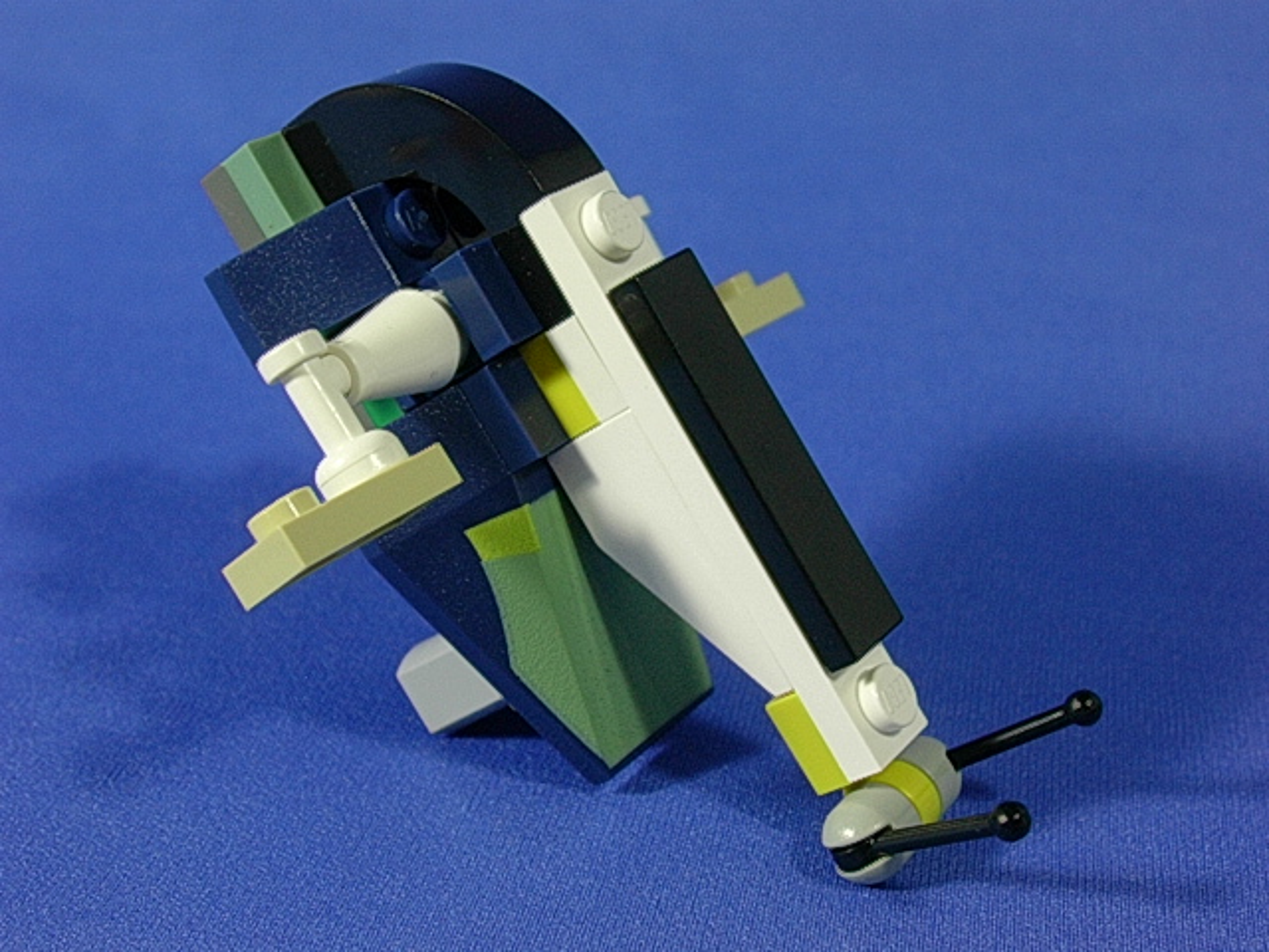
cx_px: 634
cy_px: 476
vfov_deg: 24.4
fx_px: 2200
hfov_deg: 32.2
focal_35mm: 60
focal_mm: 9
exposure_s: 1/11.3
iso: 70
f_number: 3.4
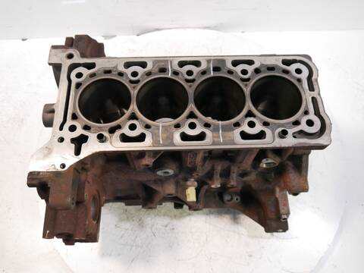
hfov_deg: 60.0
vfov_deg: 46.8
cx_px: 182
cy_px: 136
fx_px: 315
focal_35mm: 30
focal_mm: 15
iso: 2000
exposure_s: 1/125
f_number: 3.6
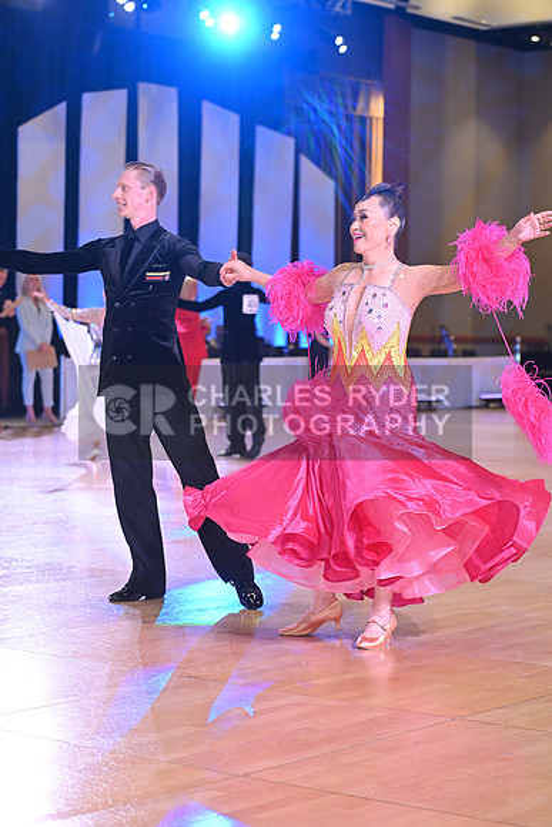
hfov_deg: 15.9
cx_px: 276
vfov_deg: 23.6
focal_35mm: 86
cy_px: 414
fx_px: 1977
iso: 3200
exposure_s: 1/400
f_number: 4.5
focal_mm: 86
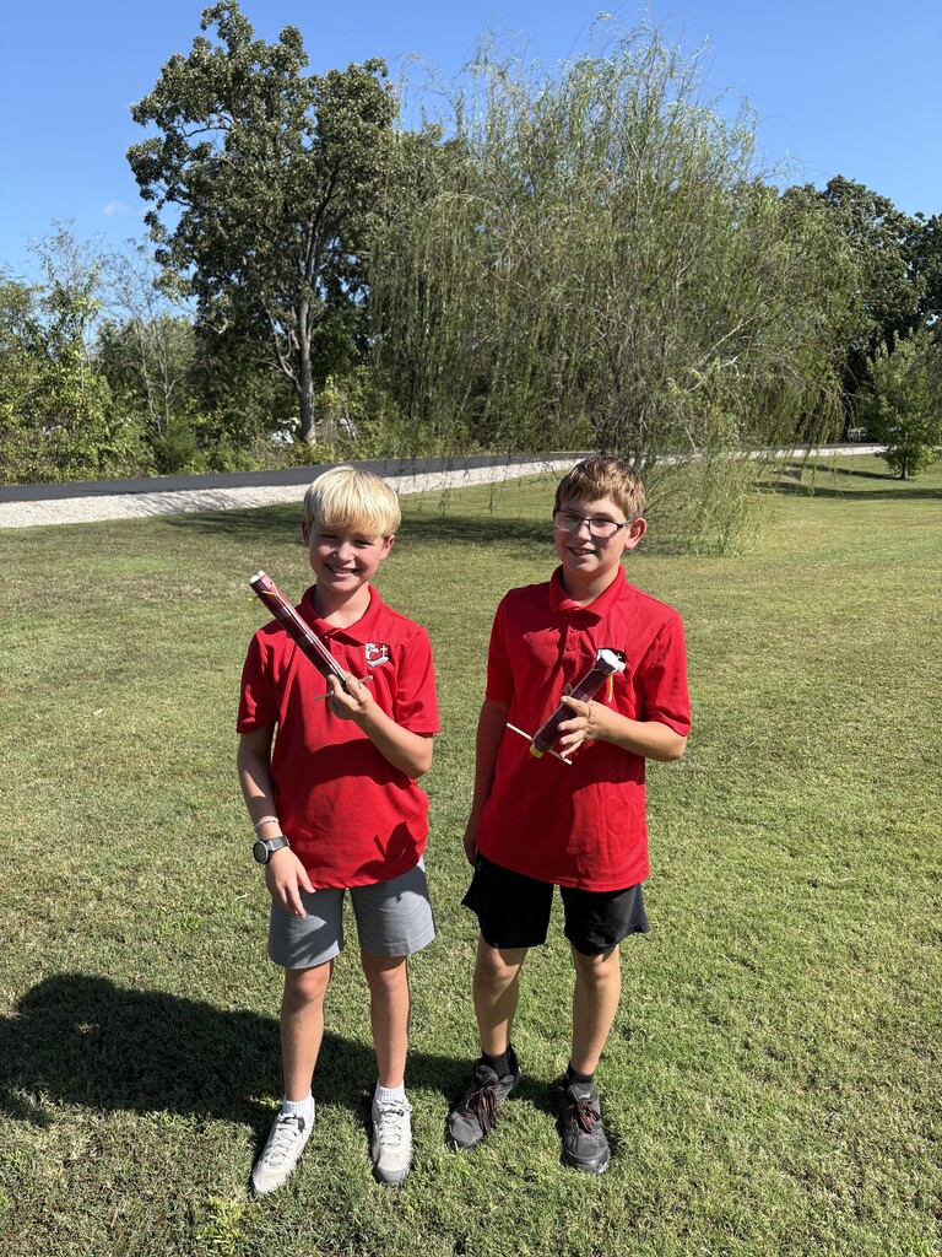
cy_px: 628
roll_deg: -0.6
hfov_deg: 53.1
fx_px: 943
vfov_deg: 67.3
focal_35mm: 26
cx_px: 471
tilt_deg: -11.2
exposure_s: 1/2208
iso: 50
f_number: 1.6
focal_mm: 5.96
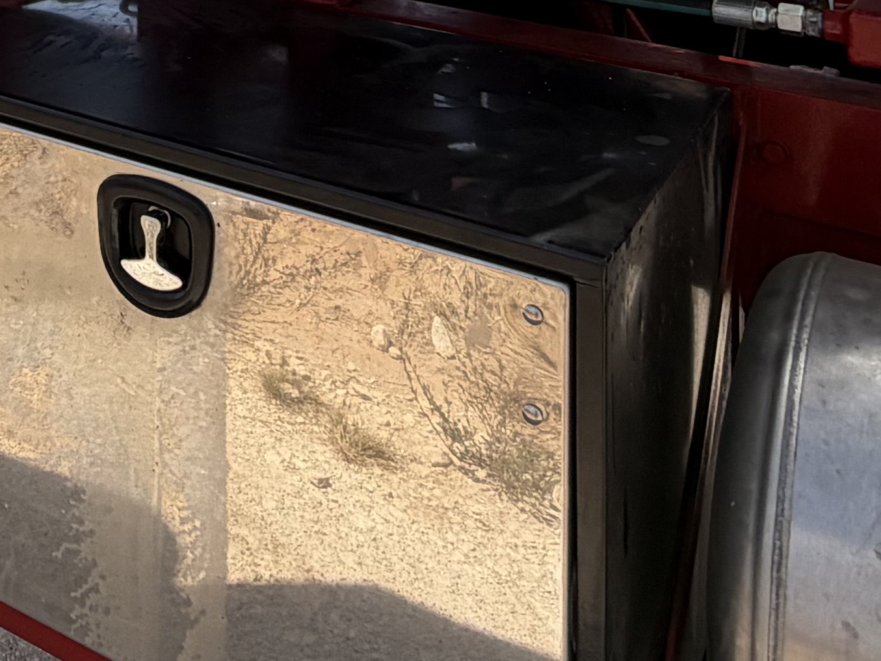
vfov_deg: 20.2
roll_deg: +0.9
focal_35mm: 59
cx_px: -153
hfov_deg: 28.7
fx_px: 1502
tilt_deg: -1.9
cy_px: -413
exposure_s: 1/770
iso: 25
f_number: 2.2
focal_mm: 2.22
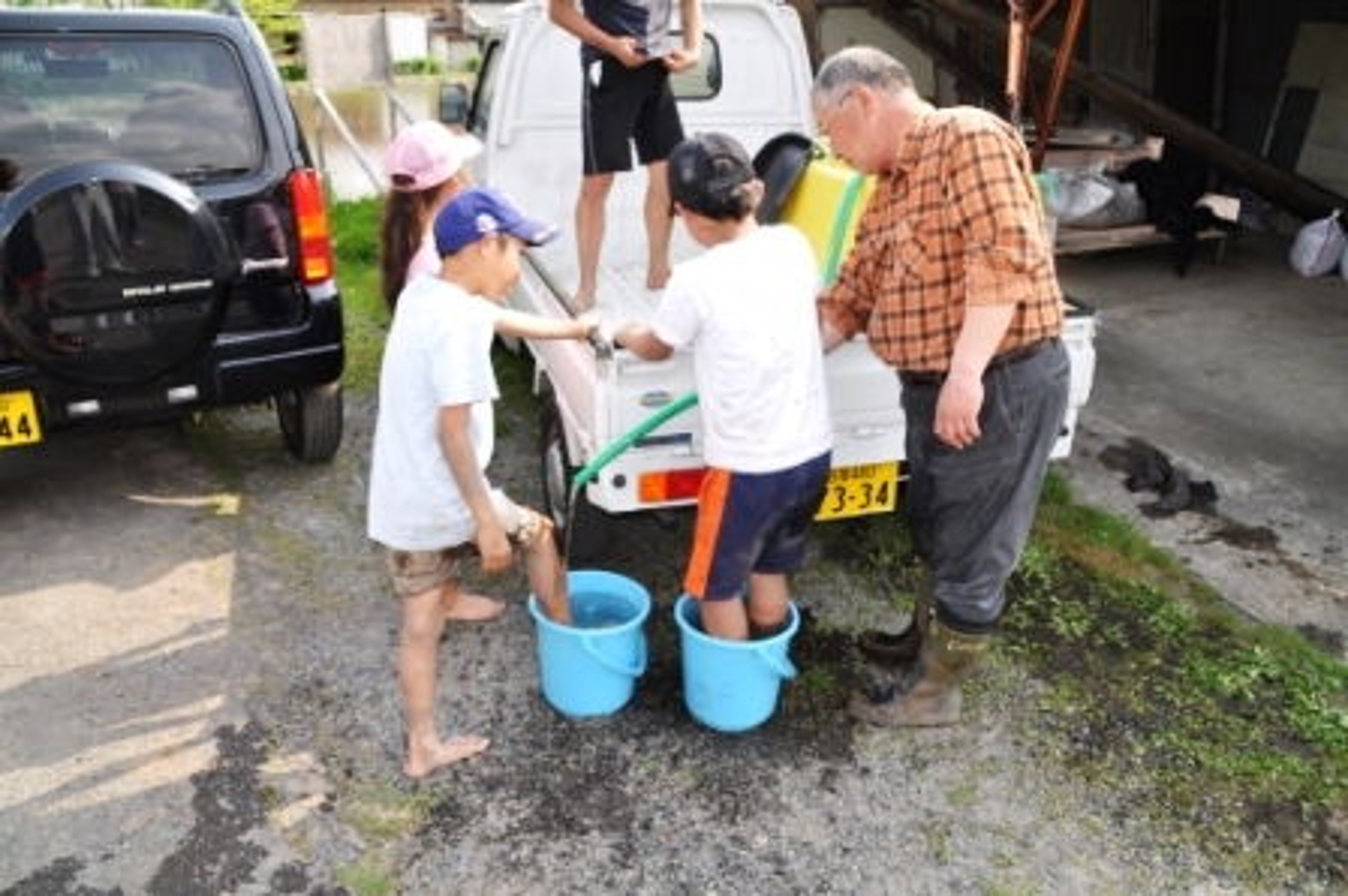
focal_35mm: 27
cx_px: 674
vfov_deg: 47.9
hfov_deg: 67.4
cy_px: 448
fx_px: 1010
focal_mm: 18
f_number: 7.1
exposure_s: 1/200
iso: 200
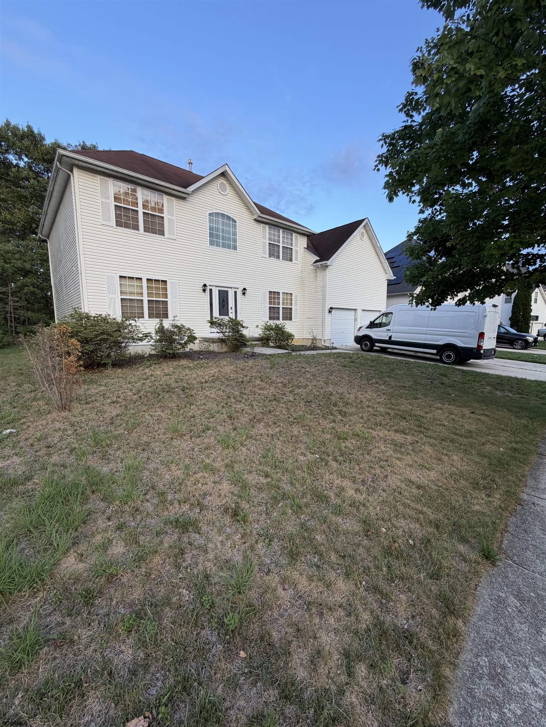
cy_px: 364
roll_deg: -0.1
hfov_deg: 85.7
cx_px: 273
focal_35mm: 14
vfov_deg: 102.1
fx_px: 294
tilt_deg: -6.6
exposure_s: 1/138
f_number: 2.2
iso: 40
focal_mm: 2.22
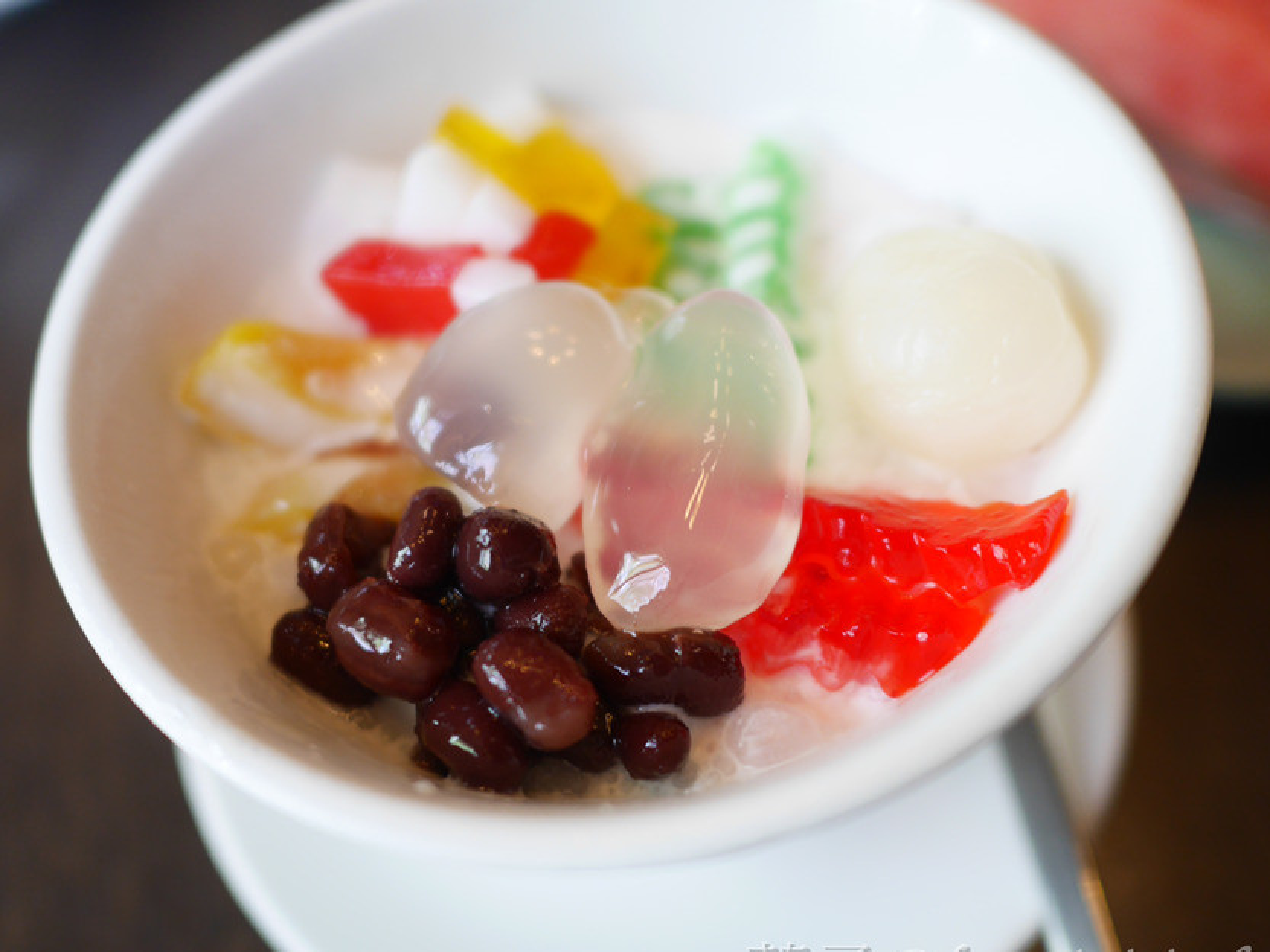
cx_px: 604
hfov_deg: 51.3
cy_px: 510
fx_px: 1321
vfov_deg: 39.6
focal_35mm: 36
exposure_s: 1/60
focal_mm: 15
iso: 320
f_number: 1.7
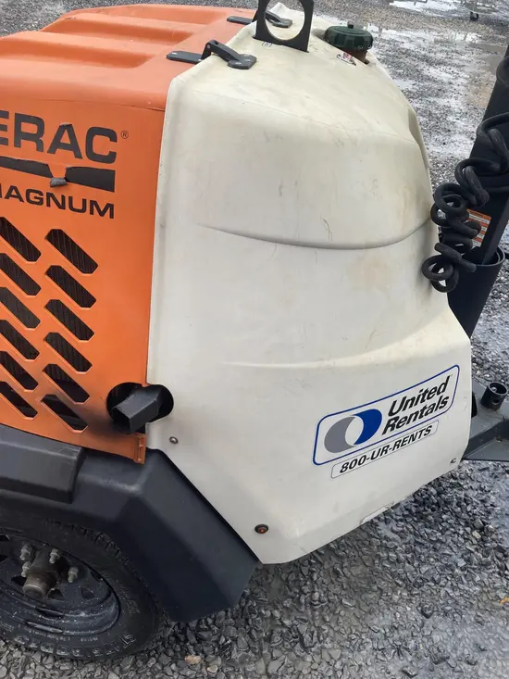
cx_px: 254
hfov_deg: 49.8
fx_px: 549
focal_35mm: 28
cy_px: 340
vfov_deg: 63.4
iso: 20
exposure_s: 1/906
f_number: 1.8
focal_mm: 3.99
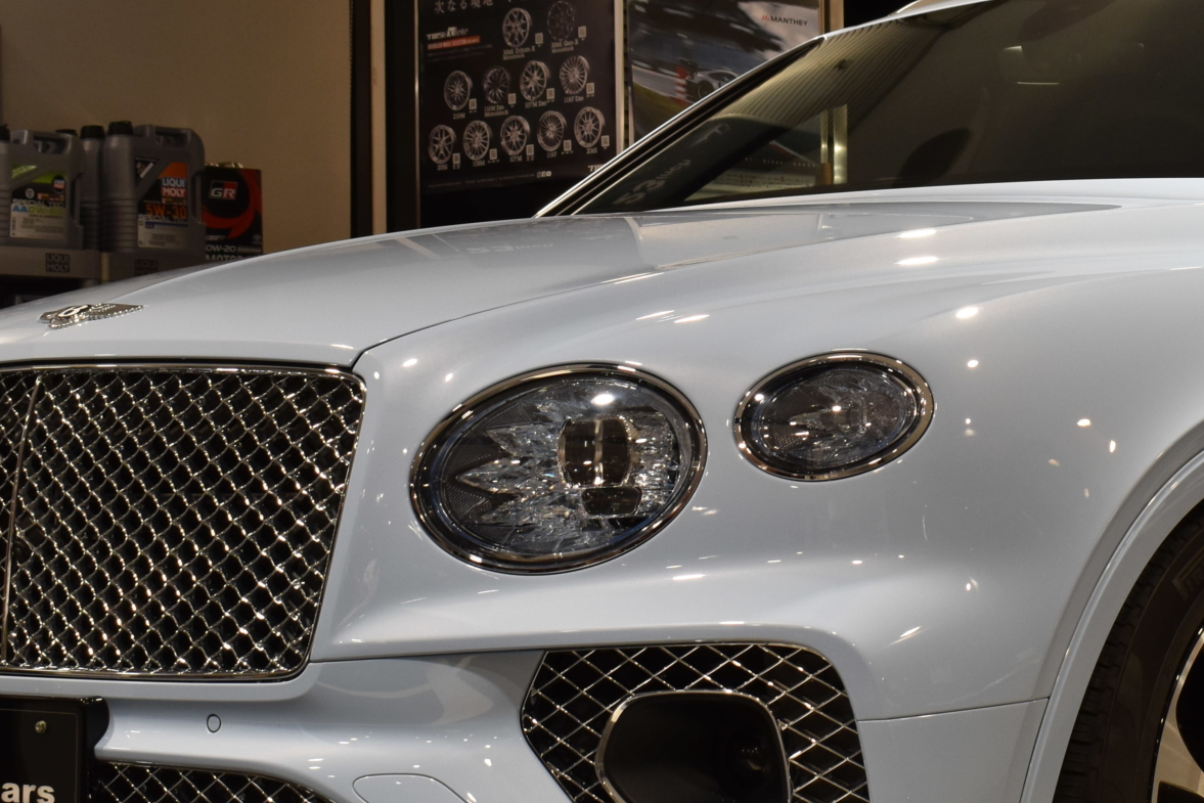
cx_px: 926
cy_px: 468
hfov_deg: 22.8
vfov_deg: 15.5
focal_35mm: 88
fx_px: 2946
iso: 450
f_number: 8
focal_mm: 27
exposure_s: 1/40
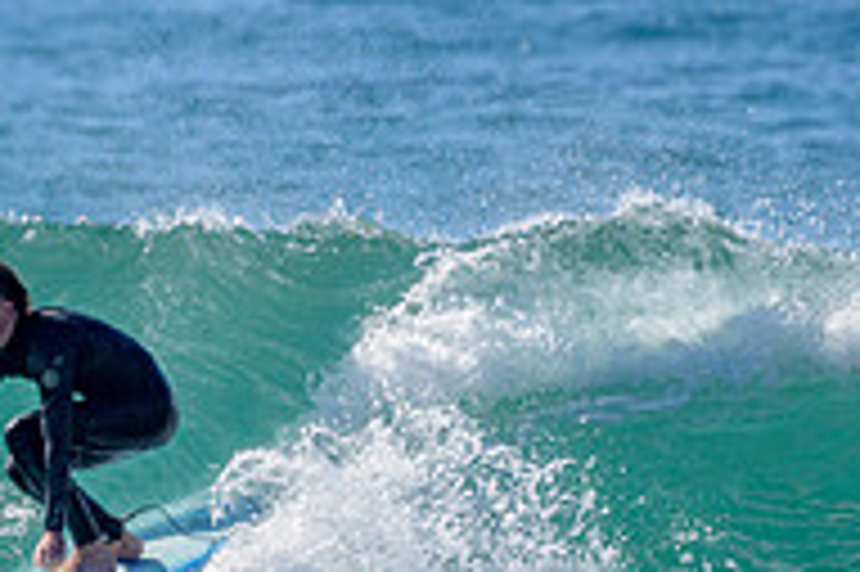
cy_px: 529
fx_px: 44513
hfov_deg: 1.1
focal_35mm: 1865
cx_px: 75
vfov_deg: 0.7
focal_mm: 500
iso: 125
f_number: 5.6
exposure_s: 1/2000
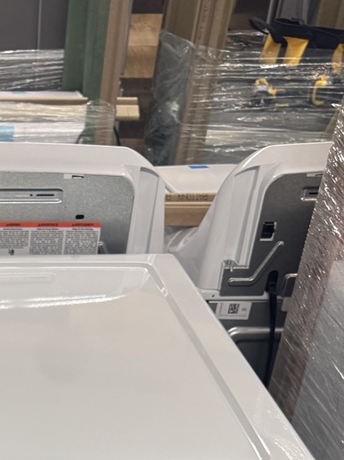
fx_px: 928
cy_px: 663
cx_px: -92
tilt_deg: -38.9
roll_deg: +0.9
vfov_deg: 23.2
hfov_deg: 19.5
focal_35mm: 70
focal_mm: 6.76
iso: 160
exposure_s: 1/121
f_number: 1.78
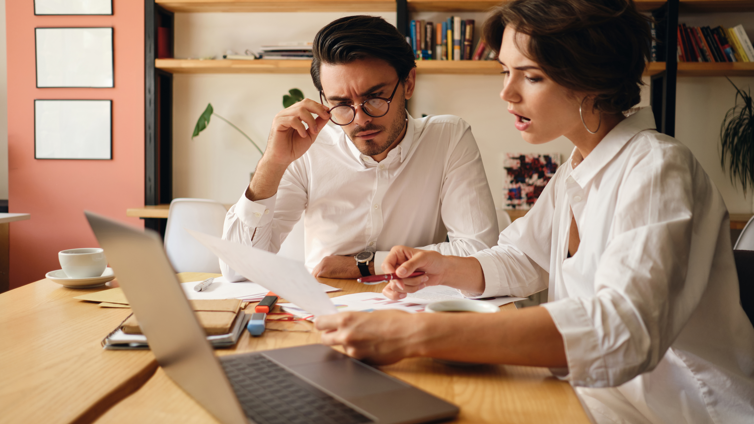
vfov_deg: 32.0
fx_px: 740
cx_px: 380
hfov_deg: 54.0
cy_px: 235
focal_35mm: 37
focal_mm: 23
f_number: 2
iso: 200
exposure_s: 1/250
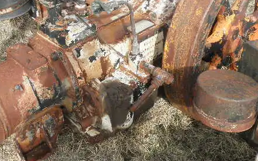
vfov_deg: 23.7
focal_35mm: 54
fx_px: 380
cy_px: 35
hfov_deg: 37.4
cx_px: 107
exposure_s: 1/400
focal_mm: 6.1
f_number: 3.2
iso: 64
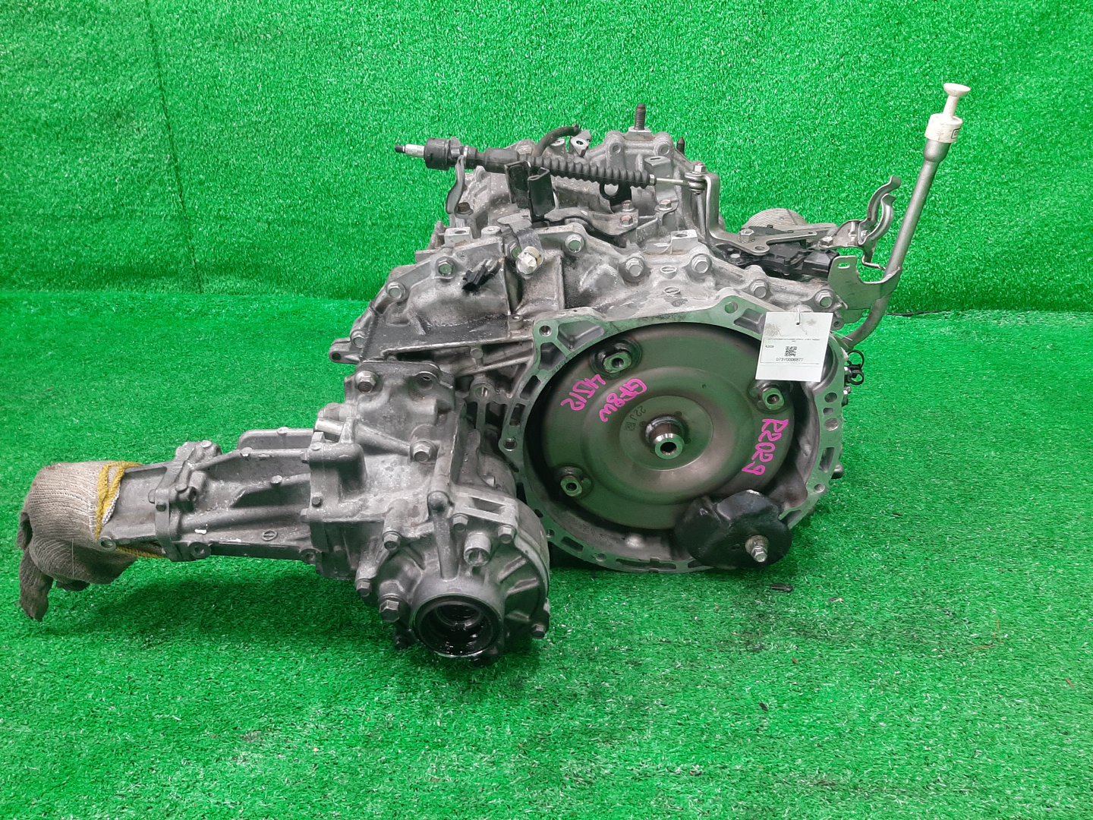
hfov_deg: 67.3
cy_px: 410
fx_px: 821
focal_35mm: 26
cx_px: 546
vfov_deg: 53.1
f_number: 1.7
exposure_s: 1/50
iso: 161
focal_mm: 3.93
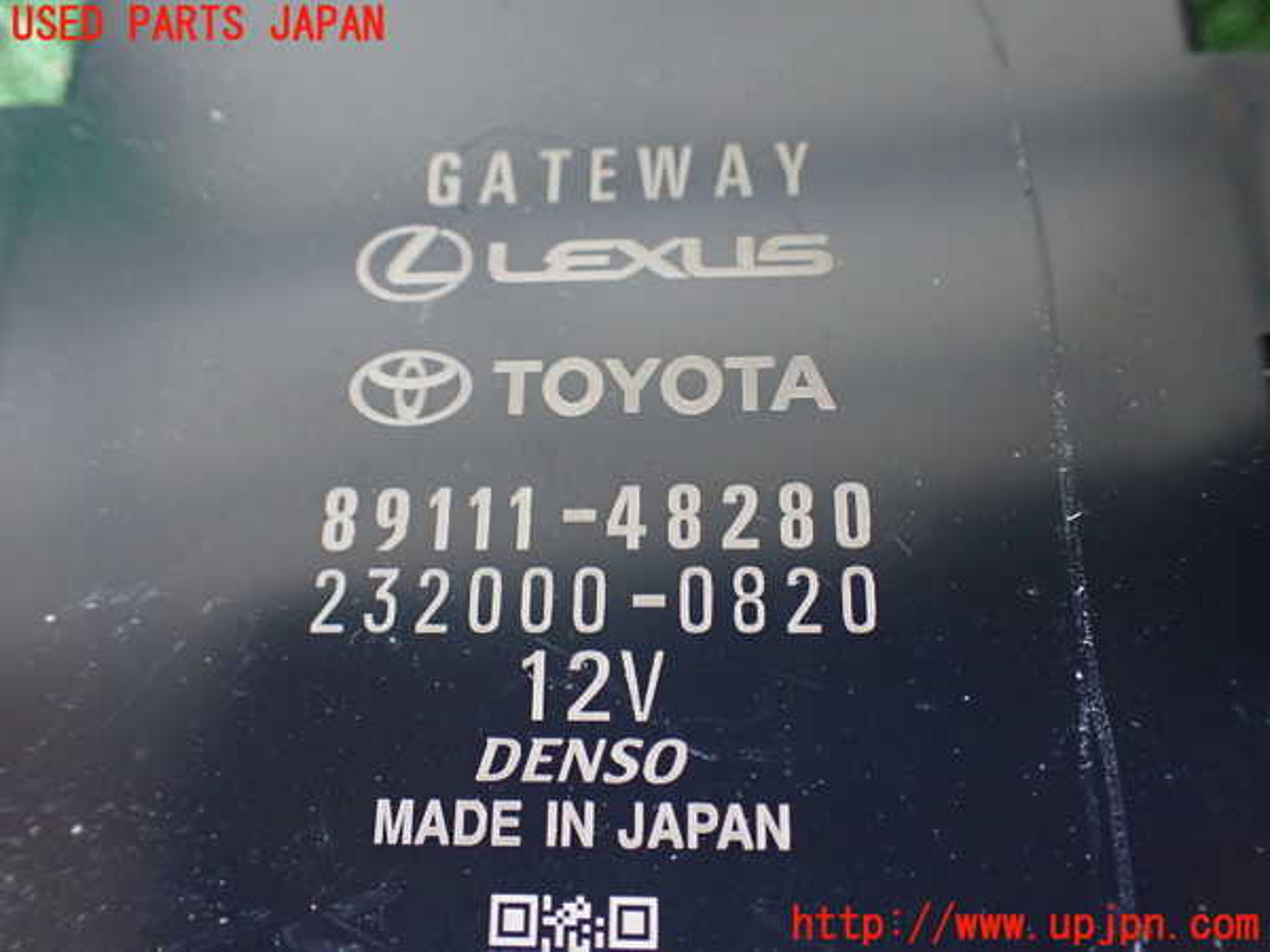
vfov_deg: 46.8
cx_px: 635
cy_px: 476
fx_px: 1101
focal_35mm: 30
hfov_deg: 60.0
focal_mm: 5.4
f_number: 2.3
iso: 800
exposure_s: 1/125
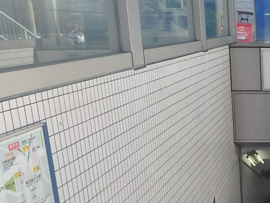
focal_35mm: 55
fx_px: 429
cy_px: 149
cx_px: 325
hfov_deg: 29.9
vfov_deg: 26.3
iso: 125
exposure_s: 1/320
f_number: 3.5
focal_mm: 3.7
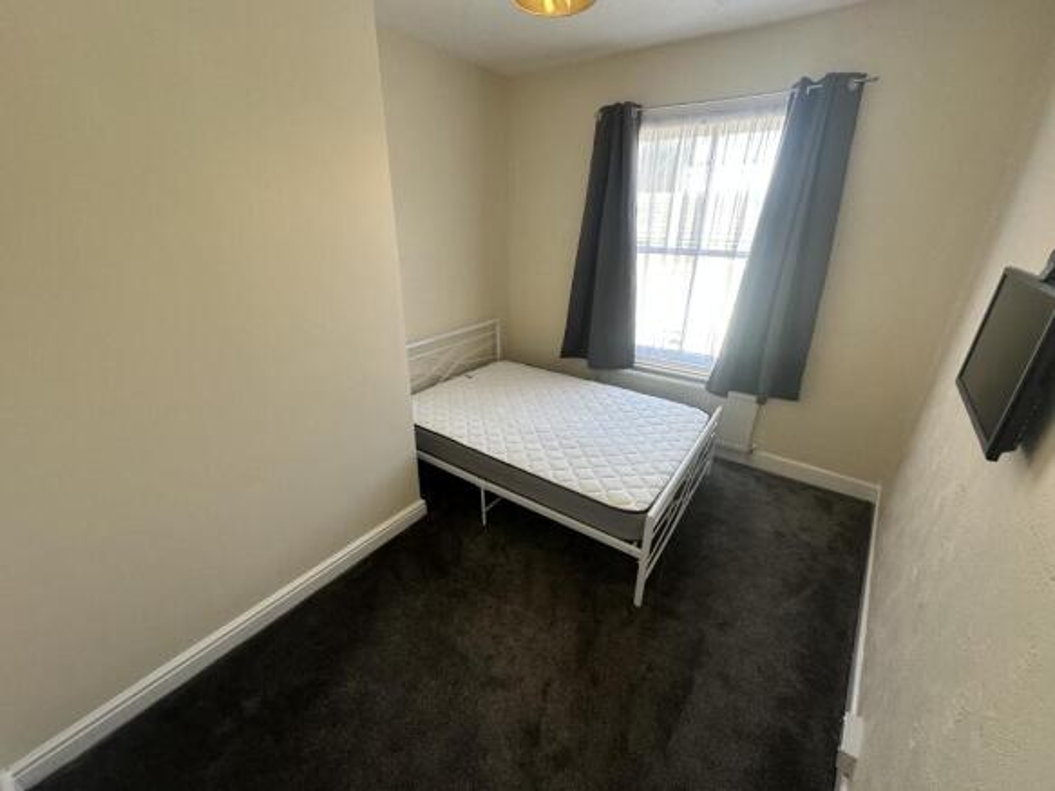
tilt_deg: -22.0
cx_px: 528
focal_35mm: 14
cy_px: 396
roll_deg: -0.7
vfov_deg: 85.7
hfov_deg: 102.1
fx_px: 427
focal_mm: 2.22
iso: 80
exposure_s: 1/100
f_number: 2.2
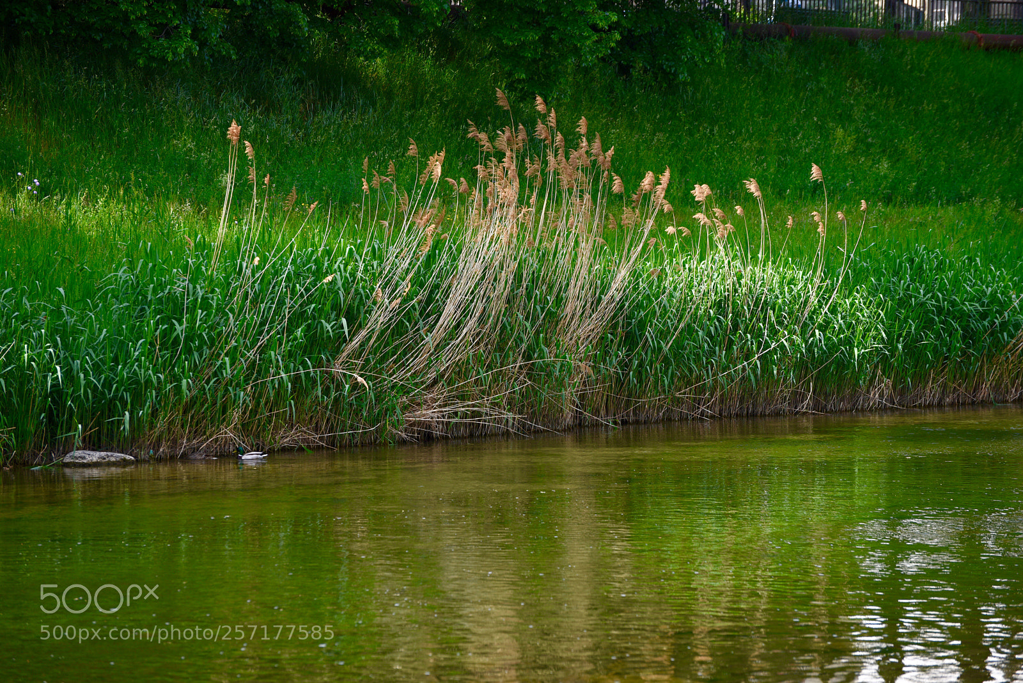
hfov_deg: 11.1
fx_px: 5259
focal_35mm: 185
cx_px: 512
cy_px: 342
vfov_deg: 7.4
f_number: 5.6
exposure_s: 1/320
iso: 100
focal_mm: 185
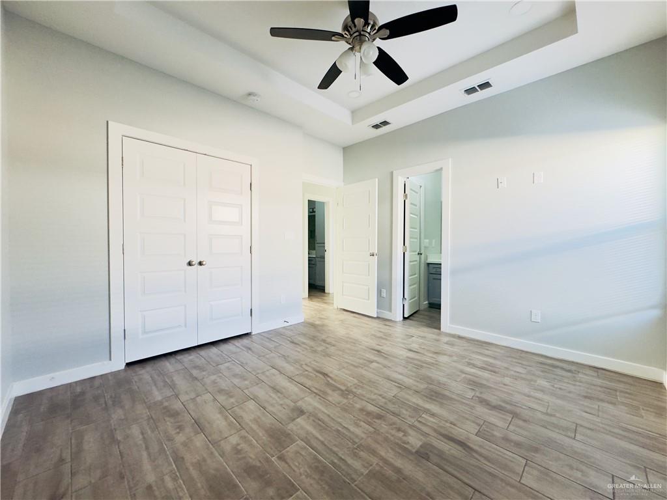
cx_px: 334
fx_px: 270
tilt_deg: -1.8
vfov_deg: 85.7
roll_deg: -0.5
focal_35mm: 14
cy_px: 250
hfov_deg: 102.1
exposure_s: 1/60
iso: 640
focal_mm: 2.22
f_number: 2.2
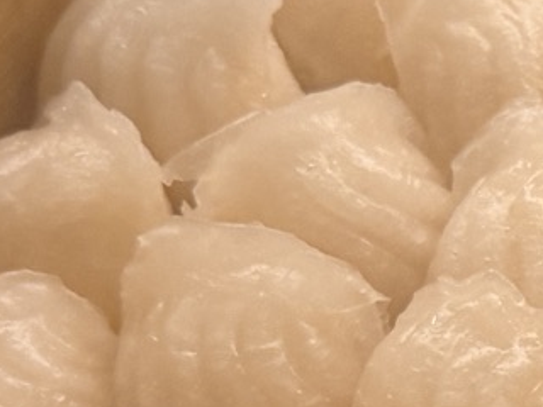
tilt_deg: -53.5
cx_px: 808
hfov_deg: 12.5
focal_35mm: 150
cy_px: 480
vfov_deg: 9.8
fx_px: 2353
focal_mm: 6.76
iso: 400
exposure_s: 1/60
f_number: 1.78
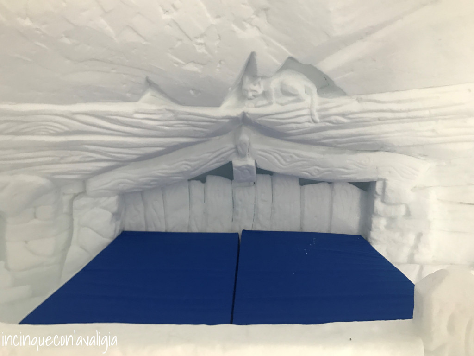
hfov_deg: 63.4
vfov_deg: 49.7
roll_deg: +1.3
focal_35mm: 28
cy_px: 178
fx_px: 383
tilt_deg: -7.5
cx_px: 237
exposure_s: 1/20
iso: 40
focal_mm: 3.99
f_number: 1.8
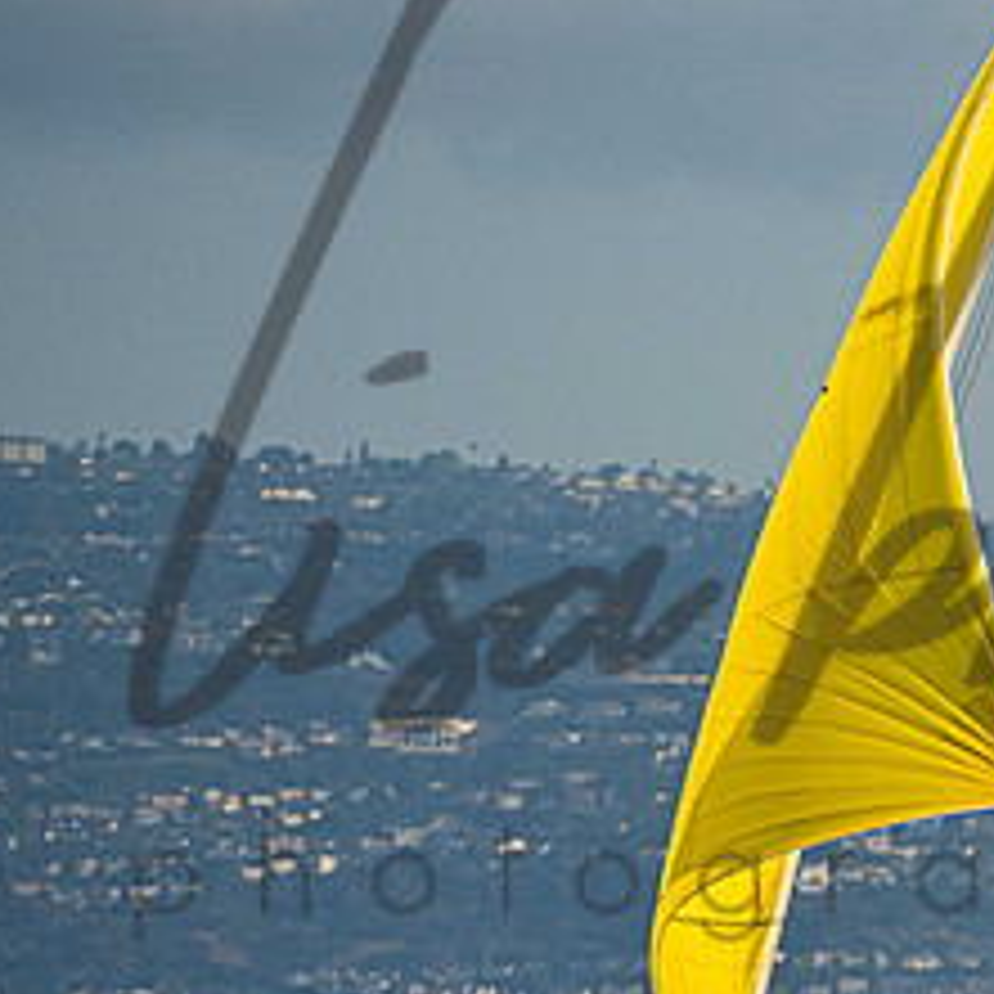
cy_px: 486
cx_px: 1330
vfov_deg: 1.6
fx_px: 36093
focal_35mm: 1111
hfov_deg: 1.6
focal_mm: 370
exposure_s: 1/1600
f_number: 8
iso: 400
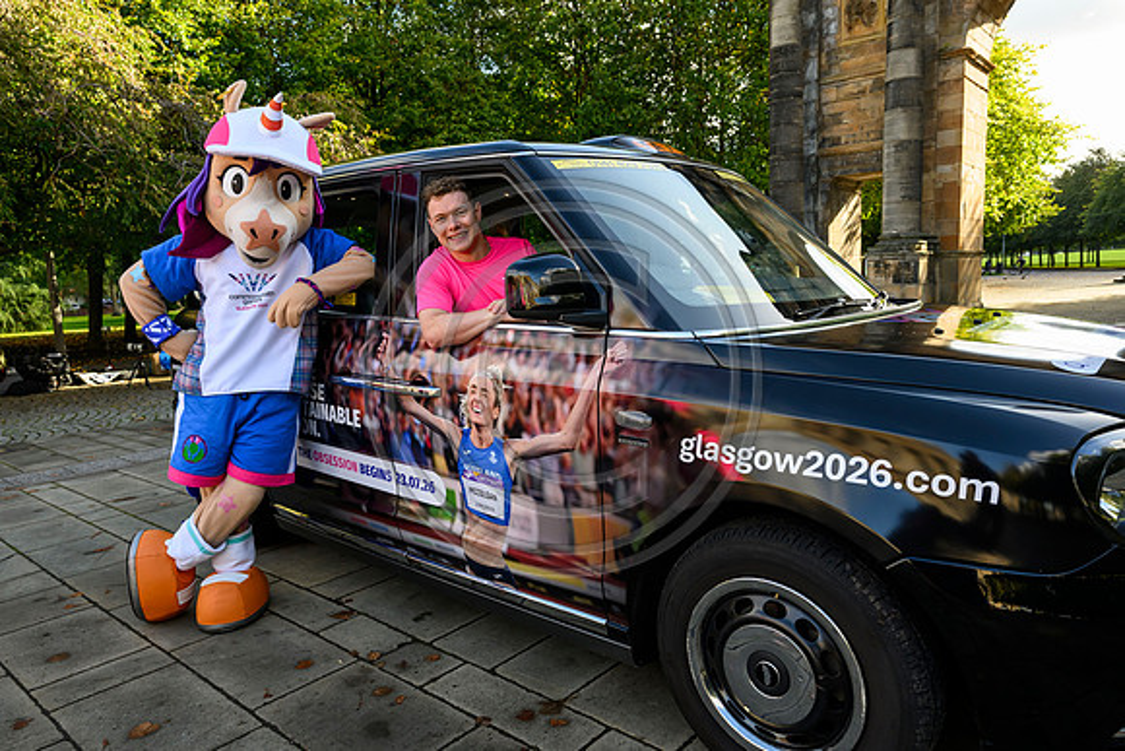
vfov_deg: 52.2
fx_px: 766
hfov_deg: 72.6
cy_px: 376
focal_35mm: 24
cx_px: 562
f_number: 5.6
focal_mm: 24.5
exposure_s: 1/400
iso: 500
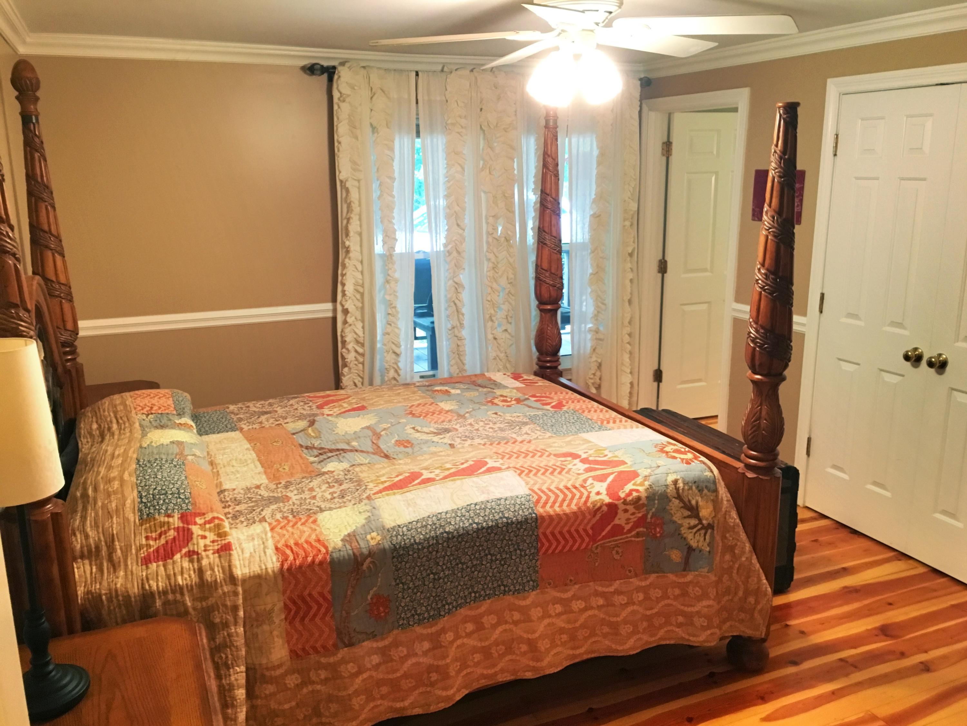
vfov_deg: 48.3
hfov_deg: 61.6
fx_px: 810
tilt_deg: -12.7
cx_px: 484
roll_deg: +0.2
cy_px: 363
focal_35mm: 29
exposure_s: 1/24
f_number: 2.2
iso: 200
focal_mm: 4.15
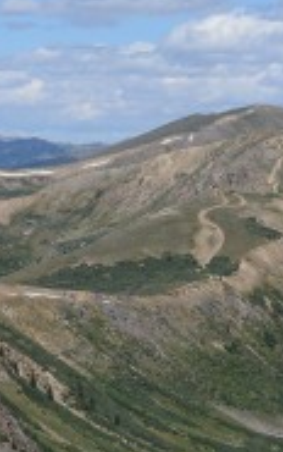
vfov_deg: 10.0
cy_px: 349
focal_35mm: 208
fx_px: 2561
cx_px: 2
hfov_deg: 6.3
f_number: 13
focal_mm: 70
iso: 320
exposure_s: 1/500
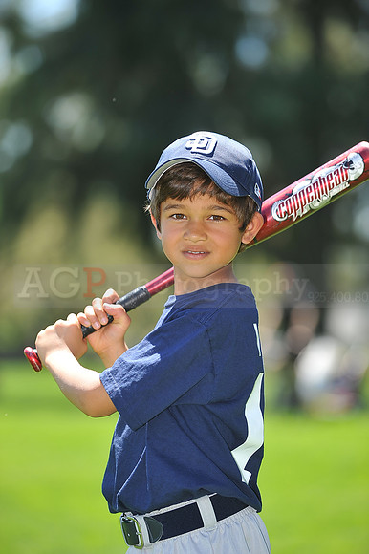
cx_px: 184
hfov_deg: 6.9
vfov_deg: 10.3
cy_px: 277
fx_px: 3078
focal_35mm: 200
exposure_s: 1/500
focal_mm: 200
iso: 200
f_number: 4.5
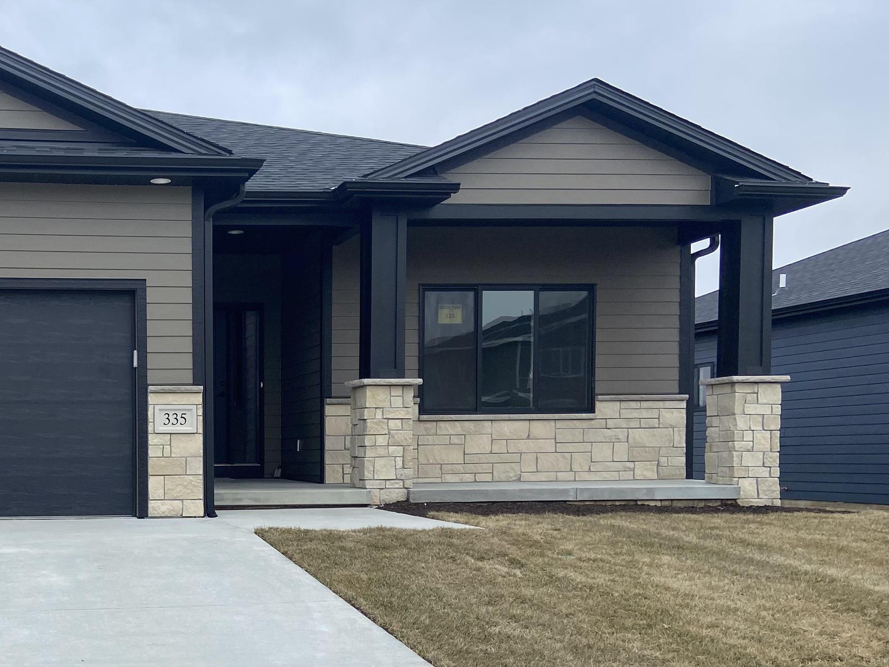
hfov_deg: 38.8
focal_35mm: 46
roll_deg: +0.3
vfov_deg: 30.9
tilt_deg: -2.2
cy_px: 509
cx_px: 117
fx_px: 1181
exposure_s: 1/1025
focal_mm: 4.25
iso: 32
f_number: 1.8
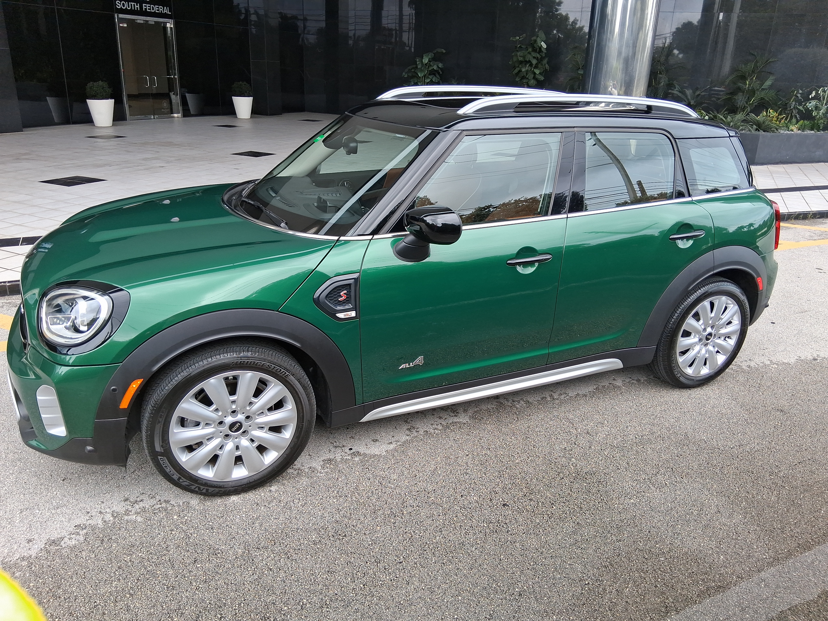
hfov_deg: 67.3
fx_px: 622
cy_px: 310
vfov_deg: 53.1
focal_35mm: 26
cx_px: 414
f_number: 1.8
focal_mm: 3.98
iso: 25
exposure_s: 1/120
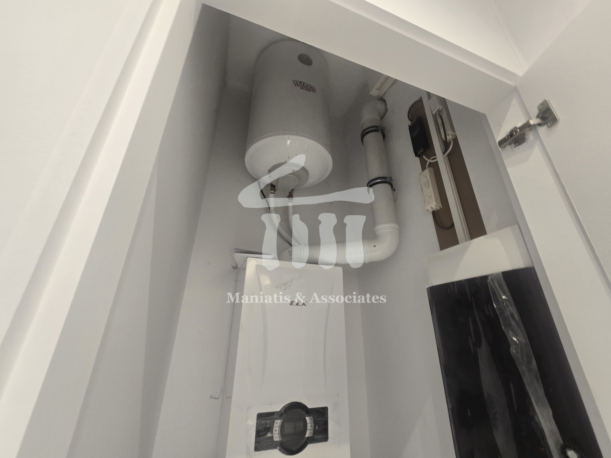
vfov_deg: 89.9
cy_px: 229
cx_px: 306
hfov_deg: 106.2
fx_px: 229
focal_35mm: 13
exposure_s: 1/50
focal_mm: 2.2
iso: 160
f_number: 2.2
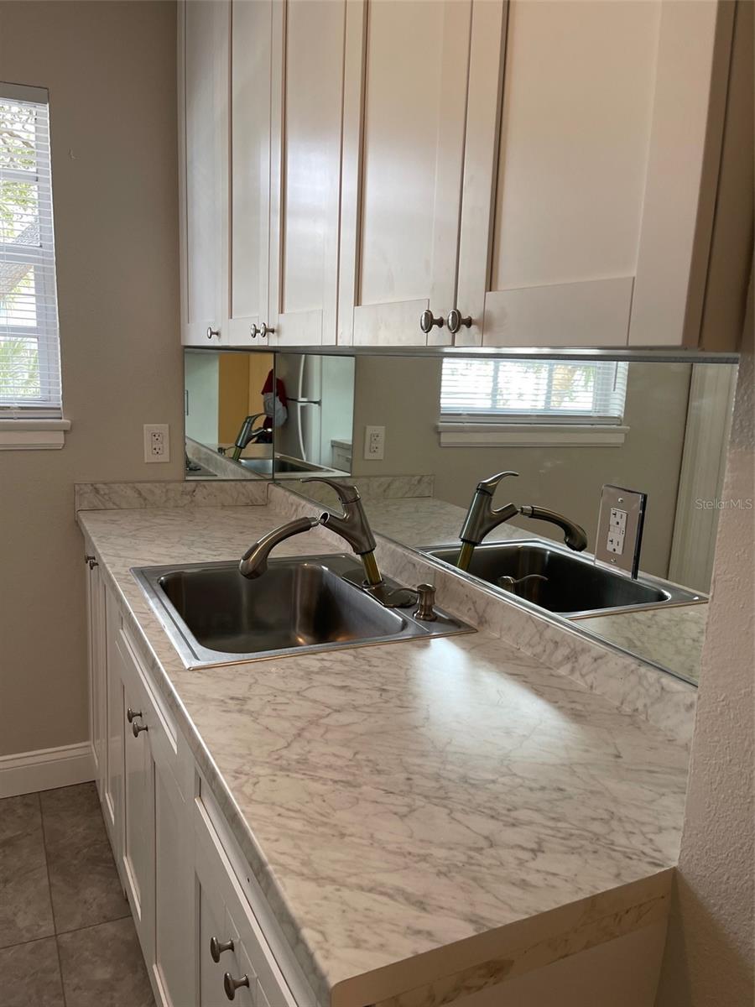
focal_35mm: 26
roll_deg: -2.3
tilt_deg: -10.6
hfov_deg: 53.1
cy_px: 504
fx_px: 756
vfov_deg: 67.3
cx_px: 378
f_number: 1.6
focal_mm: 5.1
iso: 125
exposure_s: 1/120
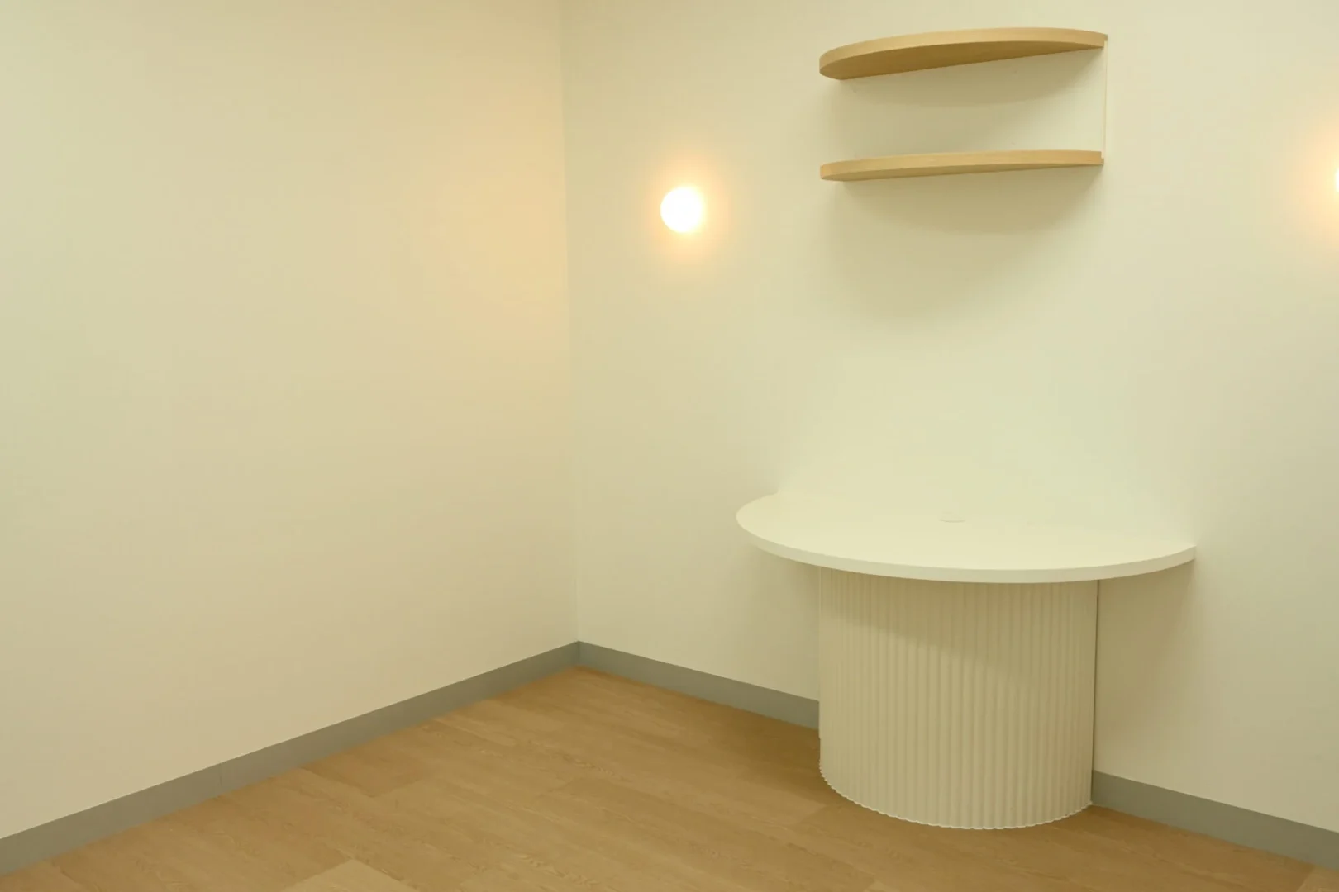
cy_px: 446
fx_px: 1302
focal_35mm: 35
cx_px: 670
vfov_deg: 37.9
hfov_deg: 54.4
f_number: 4.5
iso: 800
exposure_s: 1/125
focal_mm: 35
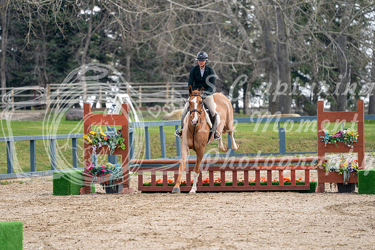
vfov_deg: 4.4
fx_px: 3251
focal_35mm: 312
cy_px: 125
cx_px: 188
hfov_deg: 6.6
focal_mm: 312
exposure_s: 1/320
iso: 160
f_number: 5.6
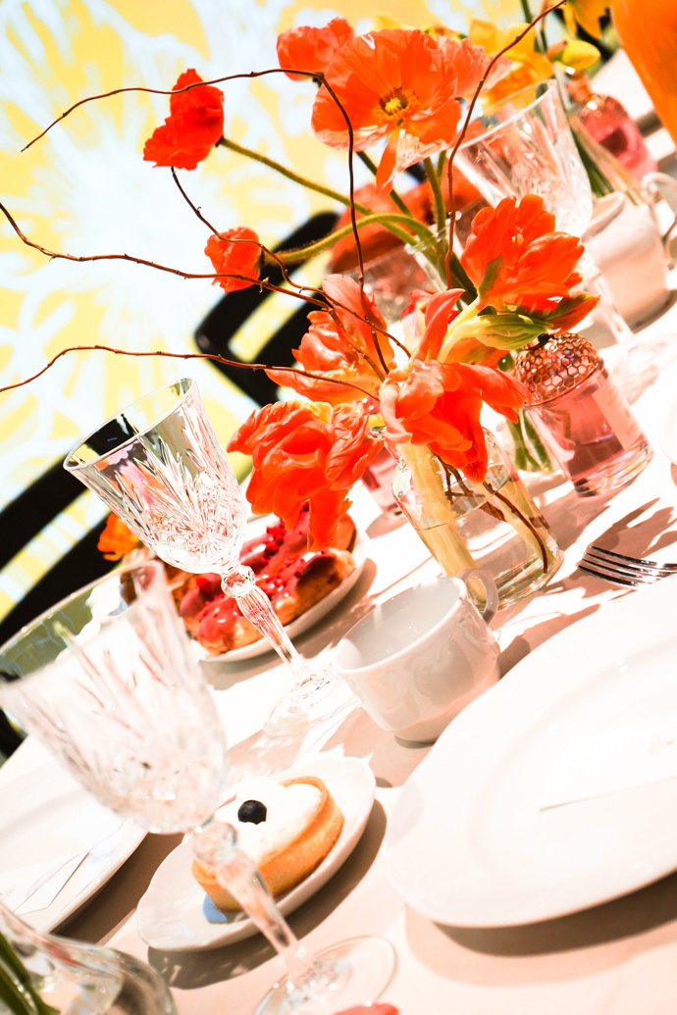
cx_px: 338
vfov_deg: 31.4
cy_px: 508
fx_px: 1805
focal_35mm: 64
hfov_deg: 21.2
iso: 8000
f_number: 5.6
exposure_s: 1/100
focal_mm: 64
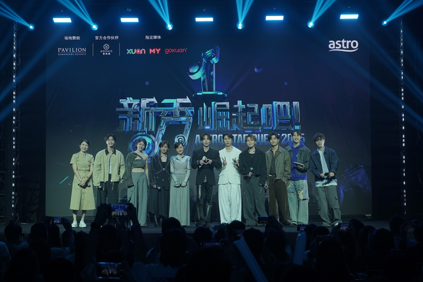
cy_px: 141
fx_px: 811
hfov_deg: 29.2
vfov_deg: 19.7
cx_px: 212
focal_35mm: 69
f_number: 5
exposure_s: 1/100
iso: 250
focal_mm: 46
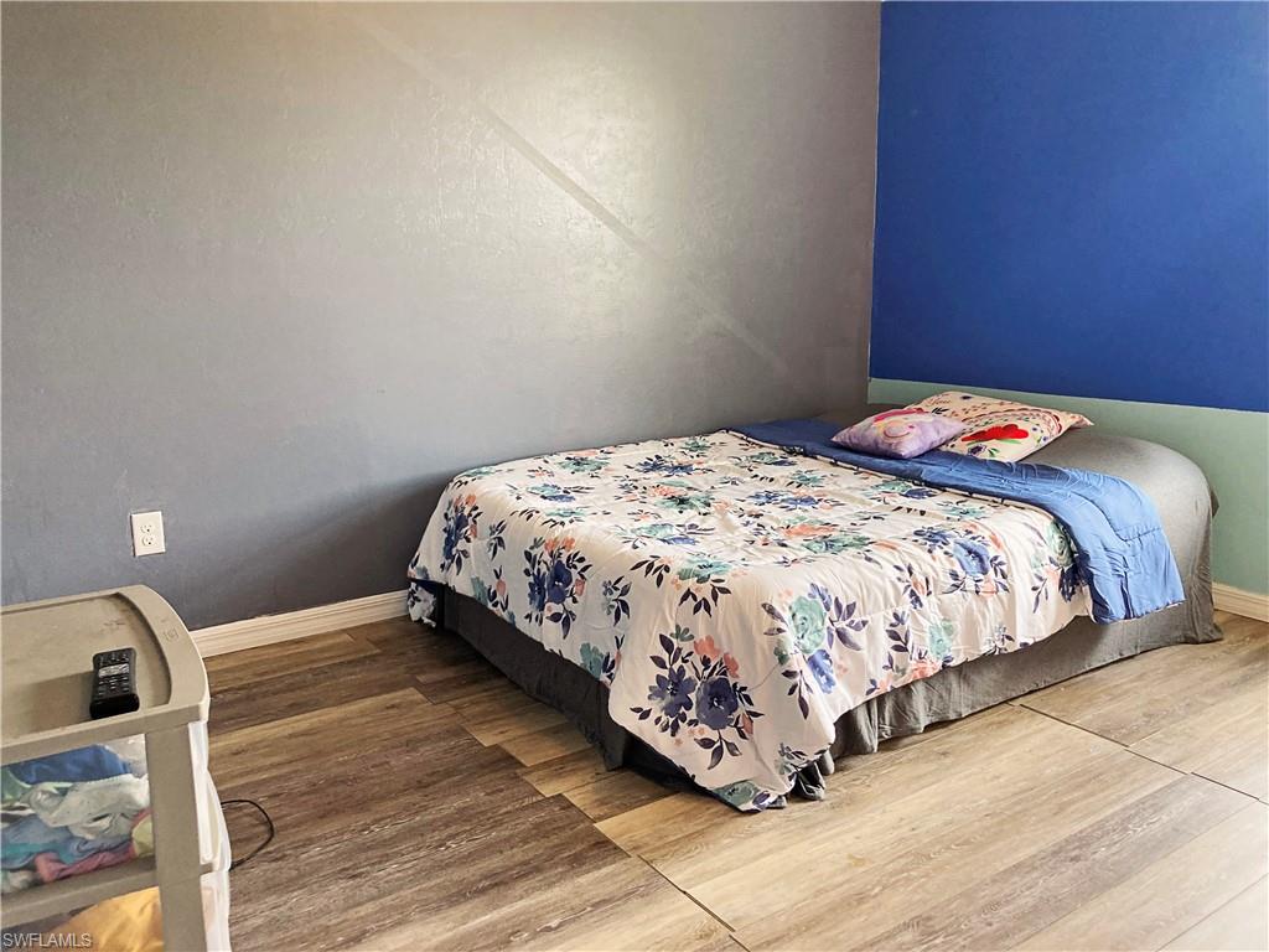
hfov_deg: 63.4
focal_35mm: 28
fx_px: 1026
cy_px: 476
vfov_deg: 49.7
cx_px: 634
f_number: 1.8
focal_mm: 3.99
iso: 125
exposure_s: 1/60
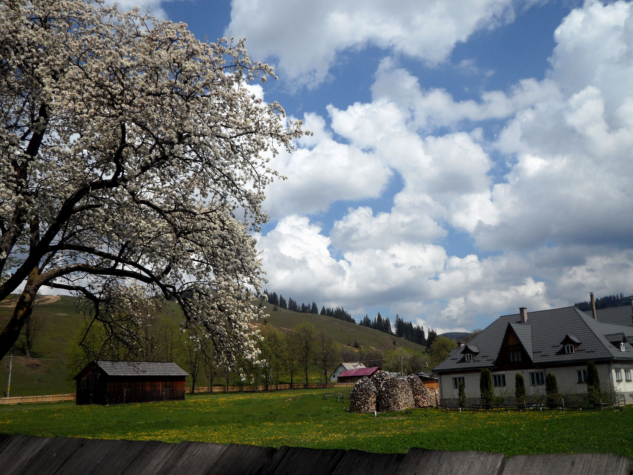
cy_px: 238
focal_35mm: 35
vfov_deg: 40.7
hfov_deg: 52.6
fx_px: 640
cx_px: 316
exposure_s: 1/250
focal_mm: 5.7
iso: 80
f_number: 9.5
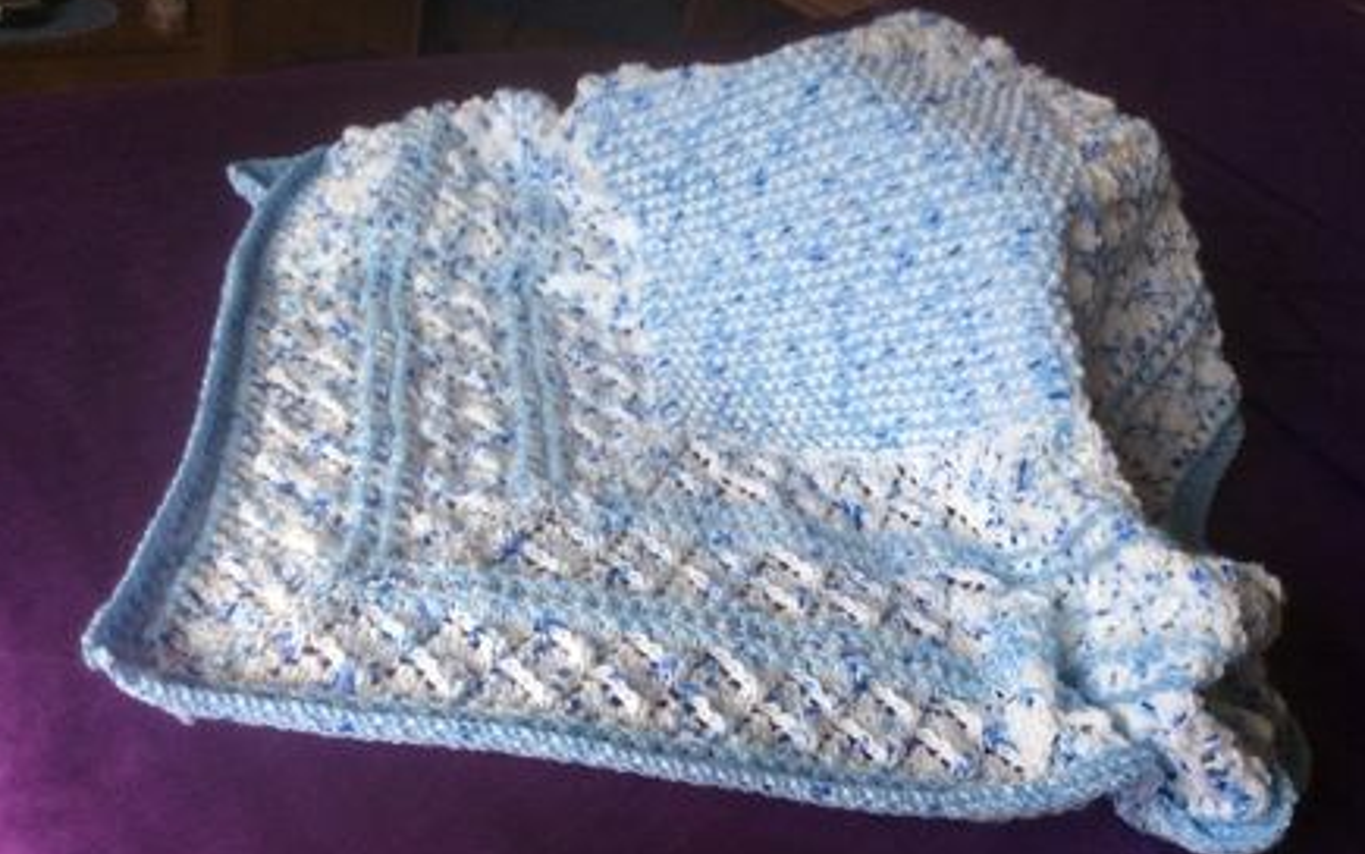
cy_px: 505
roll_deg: -19.4
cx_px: 672
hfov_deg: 55.3
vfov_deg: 36.2
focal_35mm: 35
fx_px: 1302
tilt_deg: -37.6
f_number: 2.4
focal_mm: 3.3
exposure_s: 1/25
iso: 32
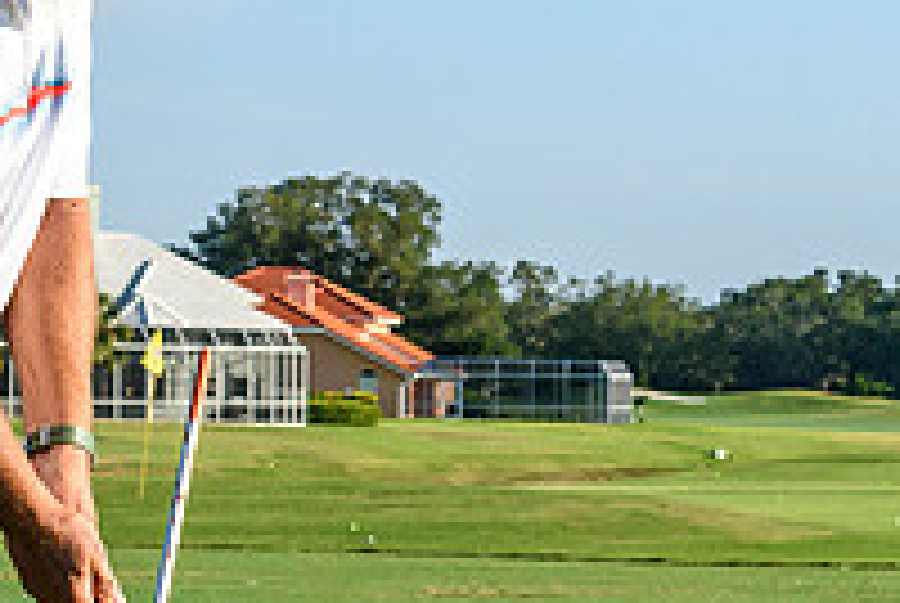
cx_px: 518
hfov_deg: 8.6
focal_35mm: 239
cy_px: 569
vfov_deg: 5.8
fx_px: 5984
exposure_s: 1/320
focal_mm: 55
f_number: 9
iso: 200
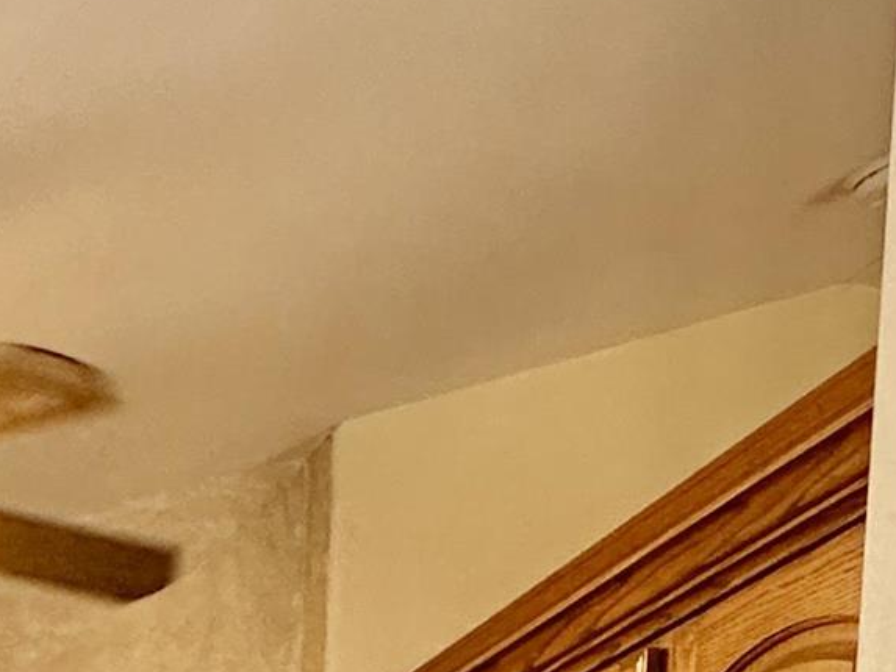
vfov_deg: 14.9
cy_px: 1452
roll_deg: +0.5
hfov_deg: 22.0
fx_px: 1942
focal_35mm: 75
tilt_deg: -6.0
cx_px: -410
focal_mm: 2.22
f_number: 2.2
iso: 160
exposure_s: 1/60
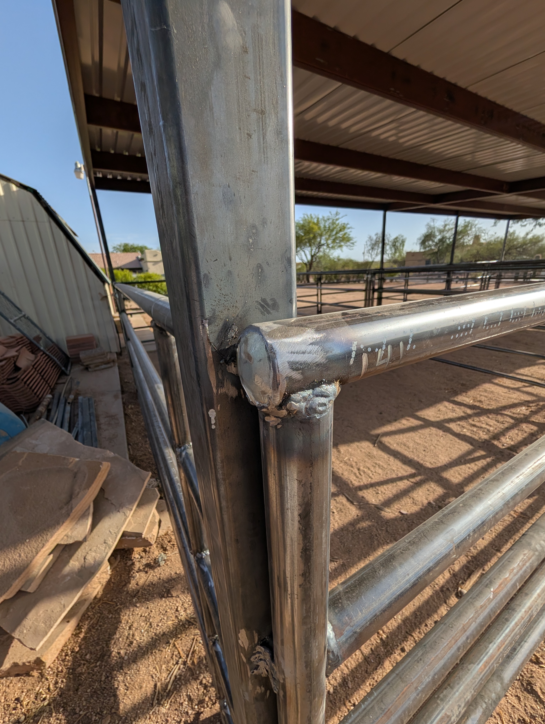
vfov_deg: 110.5
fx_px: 251
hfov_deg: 94.6
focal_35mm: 12
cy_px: 362
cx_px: 272
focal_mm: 2.02
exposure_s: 1/3663
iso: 46
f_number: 1.7
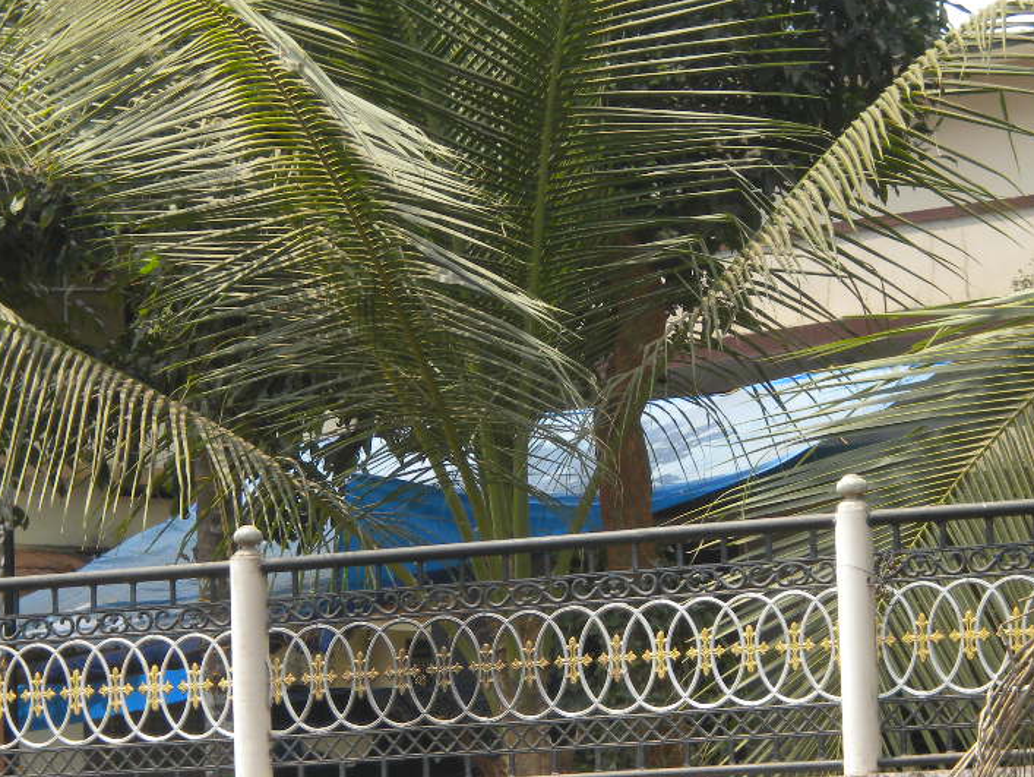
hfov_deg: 13.0
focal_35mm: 152
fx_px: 4543
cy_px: 555
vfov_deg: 9.8
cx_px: 491
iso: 113
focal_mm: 18.9
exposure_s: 1/180
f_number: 5.9
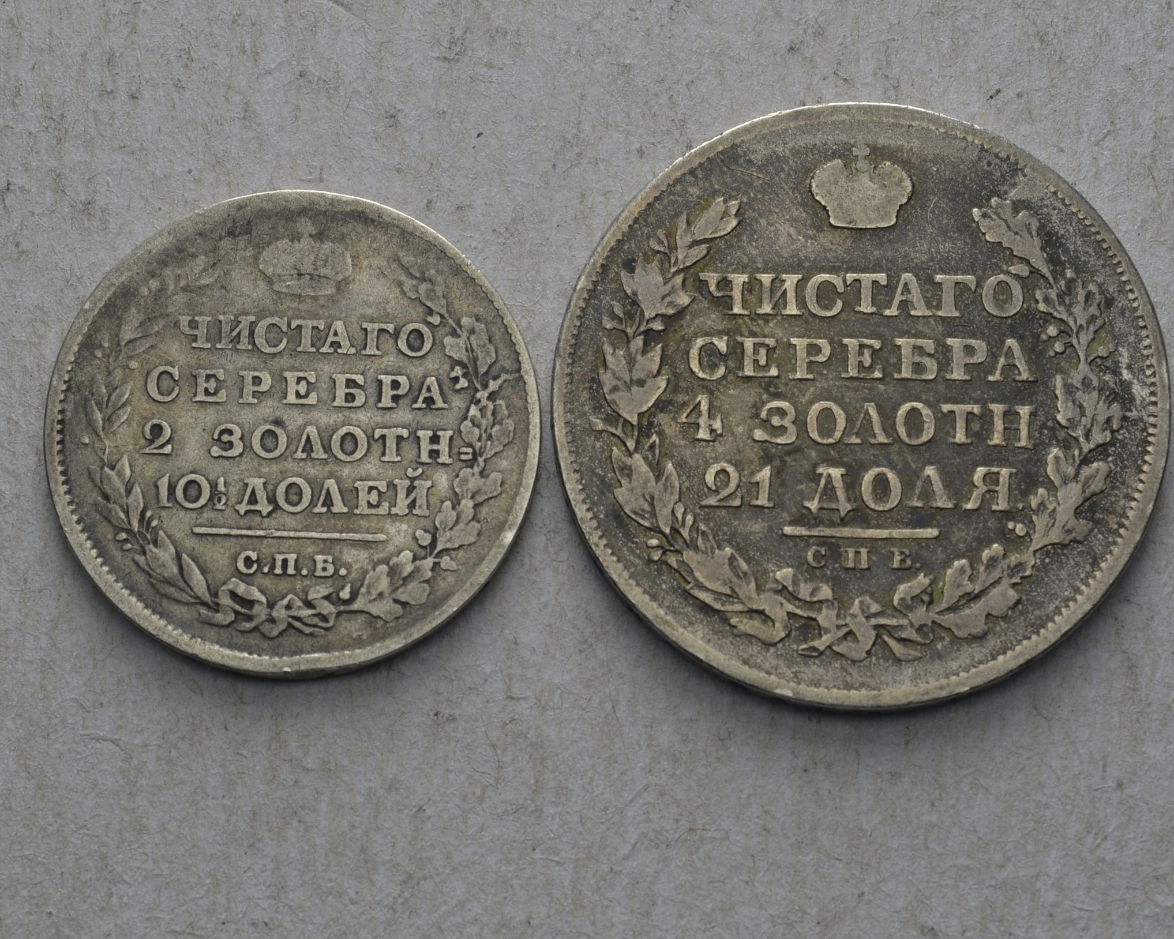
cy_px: 470
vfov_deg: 16.4
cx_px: 626
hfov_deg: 20.5
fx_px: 3251
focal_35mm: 94
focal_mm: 55
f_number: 14
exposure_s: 1/250
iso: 400
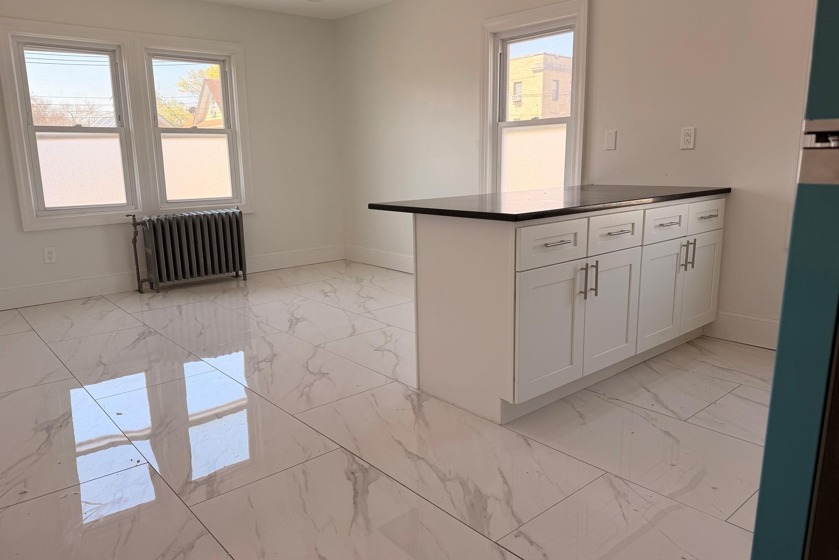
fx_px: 583
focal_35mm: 25
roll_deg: +1.1
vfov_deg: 51.3
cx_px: 419
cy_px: 278
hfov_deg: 71.5
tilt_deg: -12.2
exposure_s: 1/344
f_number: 1.78
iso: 100
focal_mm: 6.76
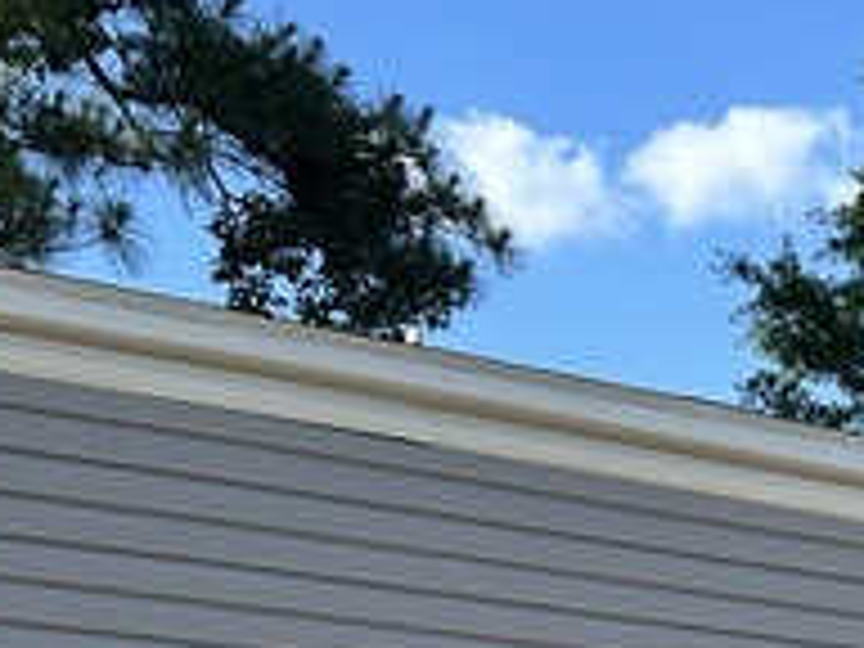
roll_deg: +0.8
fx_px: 2496
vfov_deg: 13.5
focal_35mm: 100
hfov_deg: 18.7
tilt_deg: -1.0
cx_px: 1017
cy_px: 1120
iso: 80
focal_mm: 6.86
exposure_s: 1/3155
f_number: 1.78
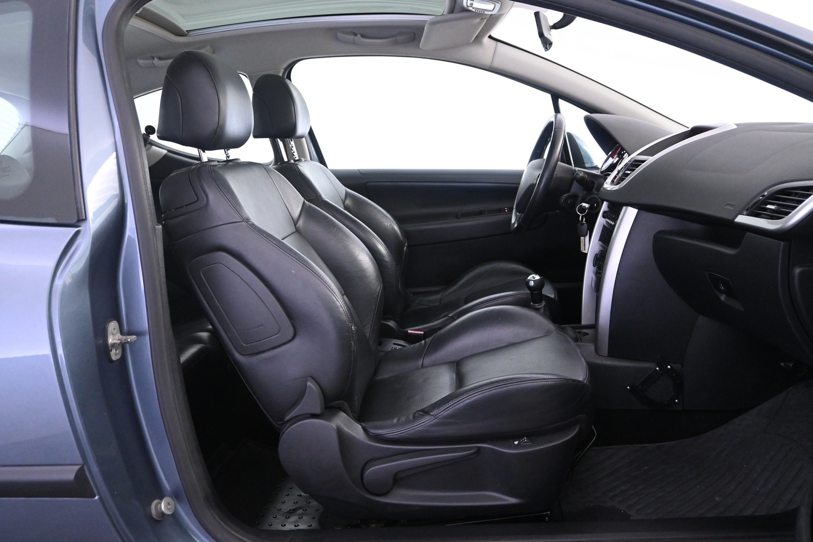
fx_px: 694
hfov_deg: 60.7
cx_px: 406
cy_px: 271
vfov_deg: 42.6
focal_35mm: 31
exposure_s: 1/30
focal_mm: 20.5
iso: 3200
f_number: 3.8
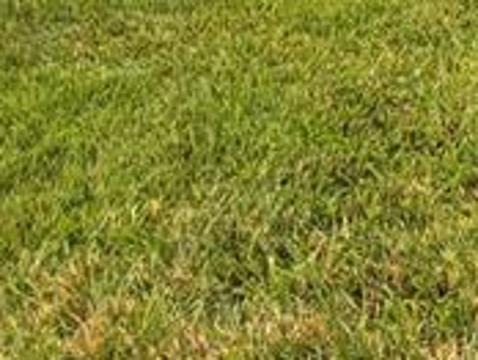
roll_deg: -1.7
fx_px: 2116
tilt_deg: +0.4
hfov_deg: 11.0
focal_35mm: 153
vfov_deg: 8.5
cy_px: -638
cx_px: 1115
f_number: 1.6
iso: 50
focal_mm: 5.96
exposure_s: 1/471
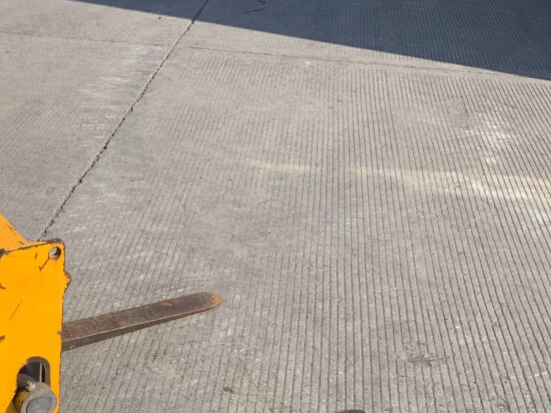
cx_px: 79
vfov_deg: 26.4
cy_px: 341
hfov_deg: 34.0
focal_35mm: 54
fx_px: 859
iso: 16
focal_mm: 3
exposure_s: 1/1675
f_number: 1.8
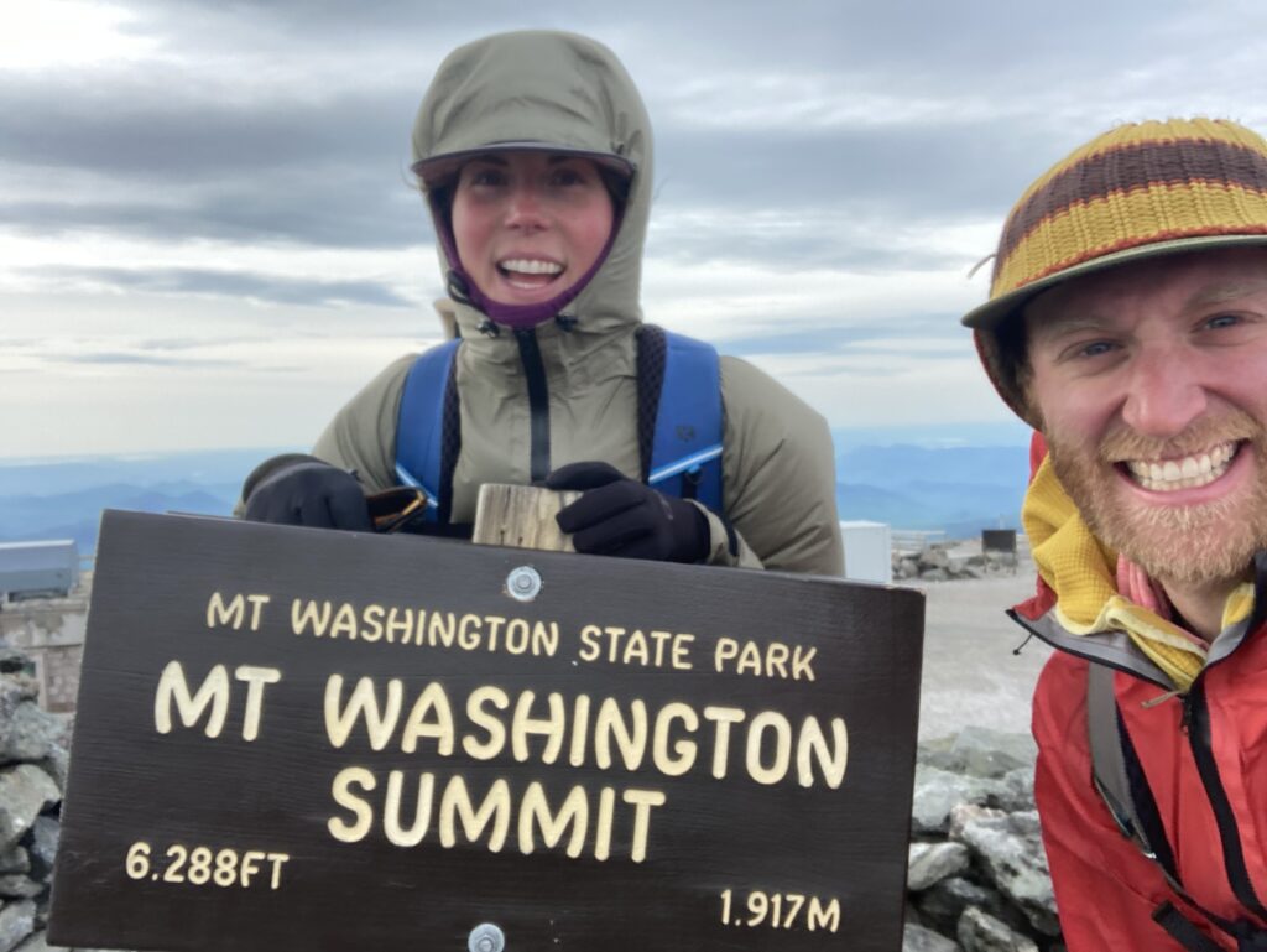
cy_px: 476
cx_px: 634
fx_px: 1172
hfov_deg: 56.8
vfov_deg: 44.2
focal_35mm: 32
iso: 20
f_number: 2.2
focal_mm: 2.87
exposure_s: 1/171
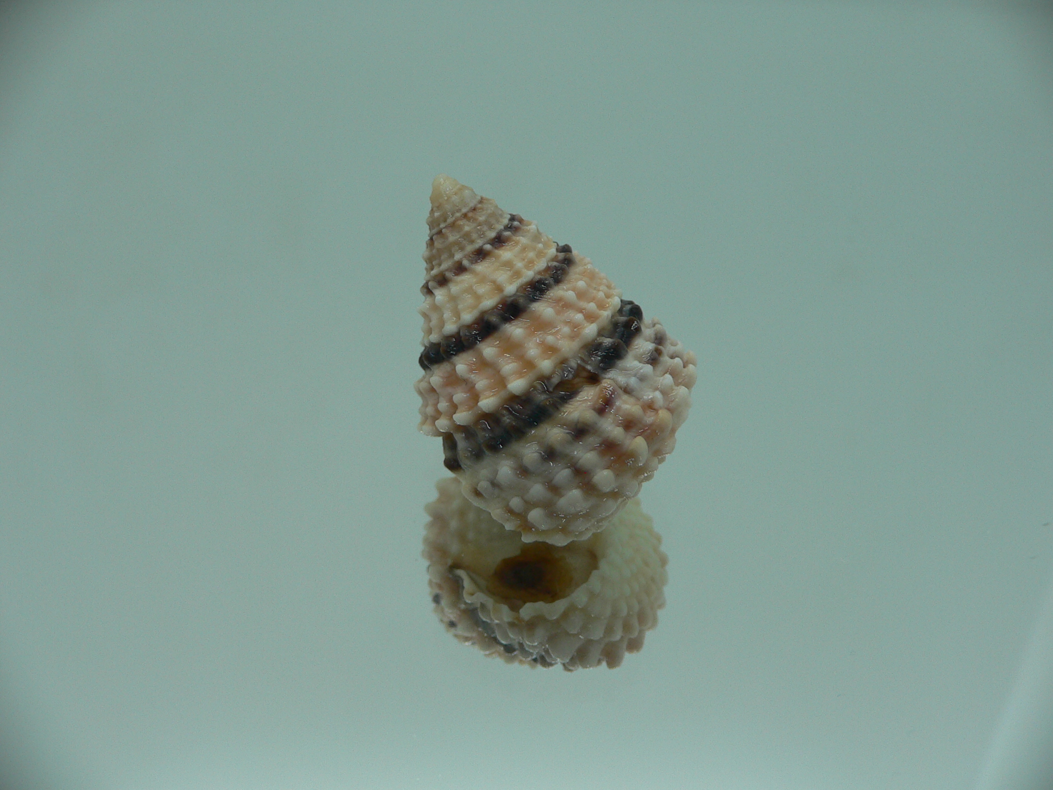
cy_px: 395
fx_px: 1065
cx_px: 526
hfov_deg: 52.6
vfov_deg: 40.7
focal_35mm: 35
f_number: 2.8
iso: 80
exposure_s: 1/60
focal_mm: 4.6
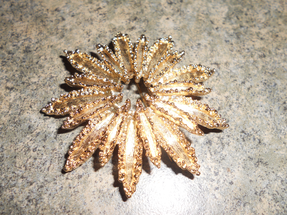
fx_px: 265
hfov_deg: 56.8
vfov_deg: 44.2
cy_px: 108
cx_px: 144
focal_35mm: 32
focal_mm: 5.8
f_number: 8.8
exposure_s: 1/25
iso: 80
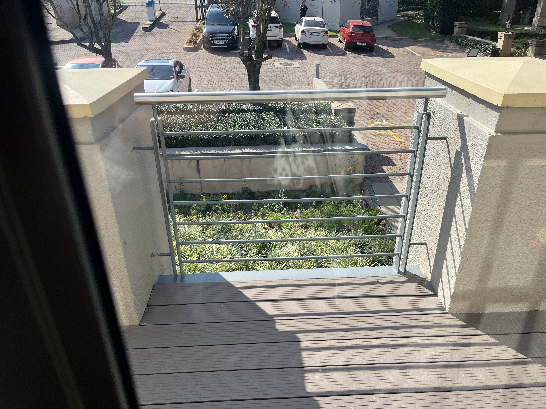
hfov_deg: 67.3
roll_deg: +0.3
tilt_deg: -30.3
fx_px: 410
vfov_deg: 53.1
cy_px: 204
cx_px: 273
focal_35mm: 26
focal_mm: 5.1
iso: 50
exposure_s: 1/1536
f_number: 1.6
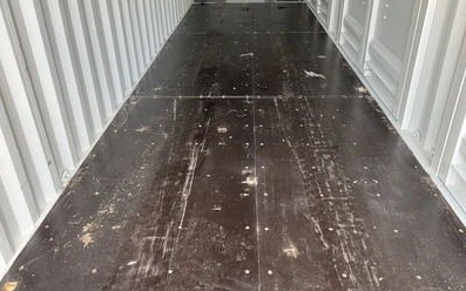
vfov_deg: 40.6
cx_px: 232
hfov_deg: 61.2
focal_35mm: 31
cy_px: 143
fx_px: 394
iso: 50
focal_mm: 3
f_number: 1.8
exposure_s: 1/122
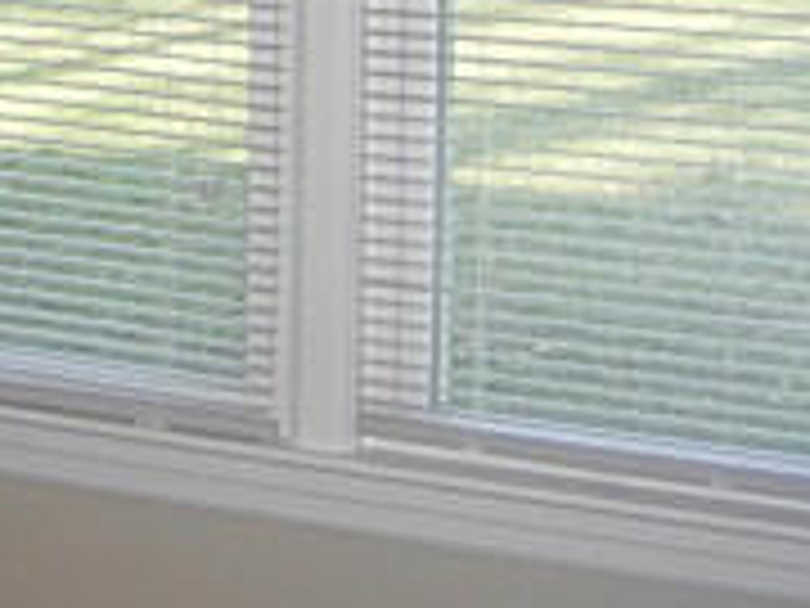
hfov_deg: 14.4
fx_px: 2995
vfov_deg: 11.2
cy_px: -284
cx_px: -405
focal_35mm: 128
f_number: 2.7
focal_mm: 7.5
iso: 112
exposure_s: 1/102
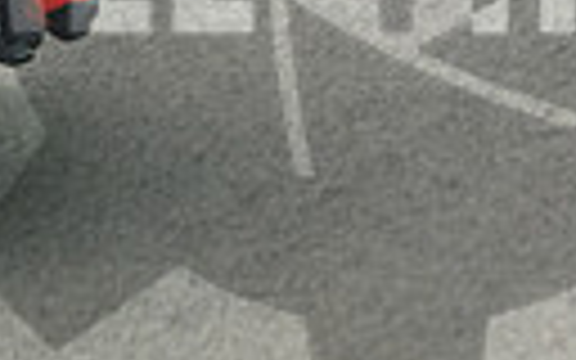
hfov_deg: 1.5
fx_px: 21710
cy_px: -83
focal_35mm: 1383
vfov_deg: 0.9
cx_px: 396
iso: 1600
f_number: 2
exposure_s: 1/1250
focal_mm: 200
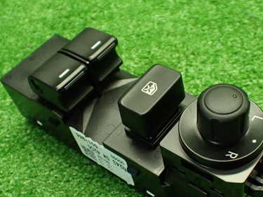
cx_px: 149
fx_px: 365
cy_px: 131
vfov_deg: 30.0
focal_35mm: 48
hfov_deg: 39.6
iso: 800
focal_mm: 5.4
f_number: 2.3
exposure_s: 1/125
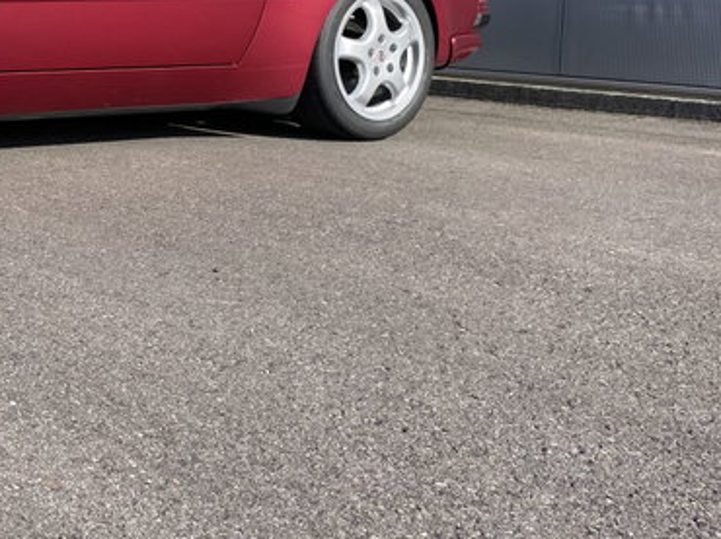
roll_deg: -1.8
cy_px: 56
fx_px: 1124
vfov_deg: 26.1
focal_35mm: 54
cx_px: -23
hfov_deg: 32.3
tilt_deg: -3.0
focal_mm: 4.2
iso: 32
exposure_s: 1/1473
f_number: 1.6
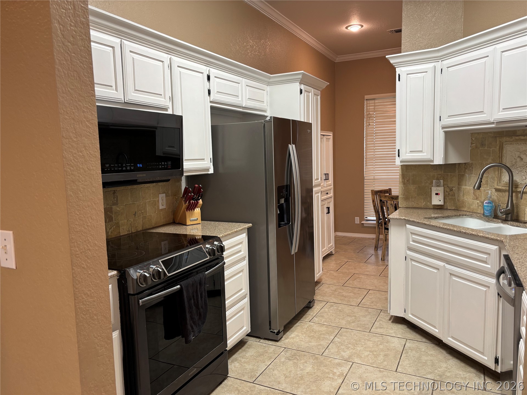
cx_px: 264
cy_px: 198
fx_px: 396
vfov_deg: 53.1
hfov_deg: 67.3
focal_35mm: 26
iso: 125
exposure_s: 1/60
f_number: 1.6
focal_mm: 5.96
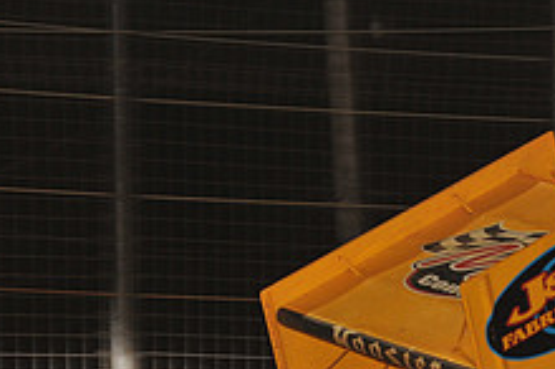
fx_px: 5896
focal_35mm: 383
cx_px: 313
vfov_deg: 3.6
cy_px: 417
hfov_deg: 5.4
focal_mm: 145
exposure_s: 1/320
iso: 1250
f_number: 6.3
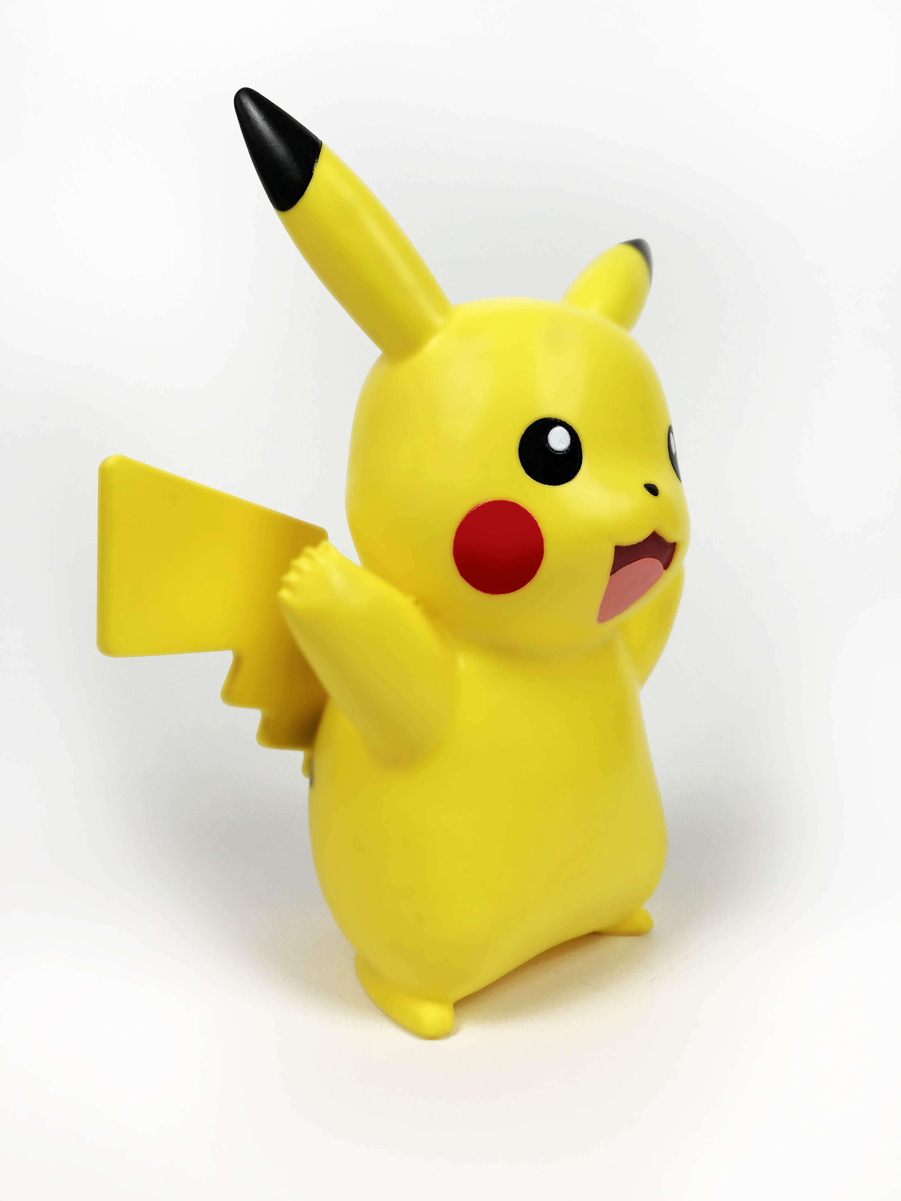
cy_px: 600
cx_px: 450
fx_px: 972
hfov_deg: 49.7
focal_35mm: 28
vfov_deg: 63.4
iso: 25
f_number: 1.8
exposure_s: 1/100
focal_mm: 3.99
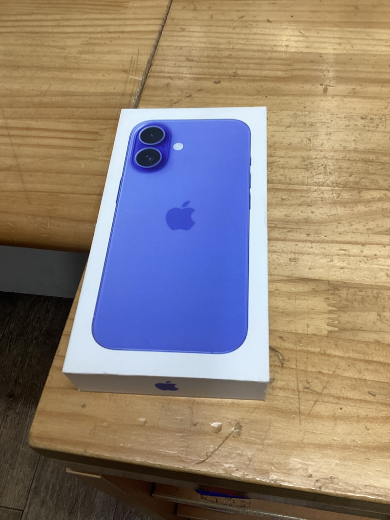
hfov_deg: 45.4
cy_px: 260
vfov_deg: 58.4
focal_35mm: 31
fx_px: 466
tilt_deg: -57.8
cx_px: 195
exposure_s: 1/60
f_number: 2.4
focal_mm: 3.3
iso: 50
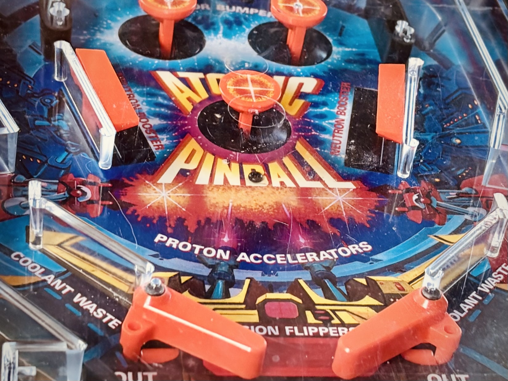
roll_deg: -1.8
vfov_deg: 53.1
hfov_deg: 67.3
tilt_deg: -33.2
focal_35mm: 26
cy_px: 190
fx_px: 382
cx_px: 254
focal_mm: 5.96
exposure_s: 1/60
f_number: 1.6
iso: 320
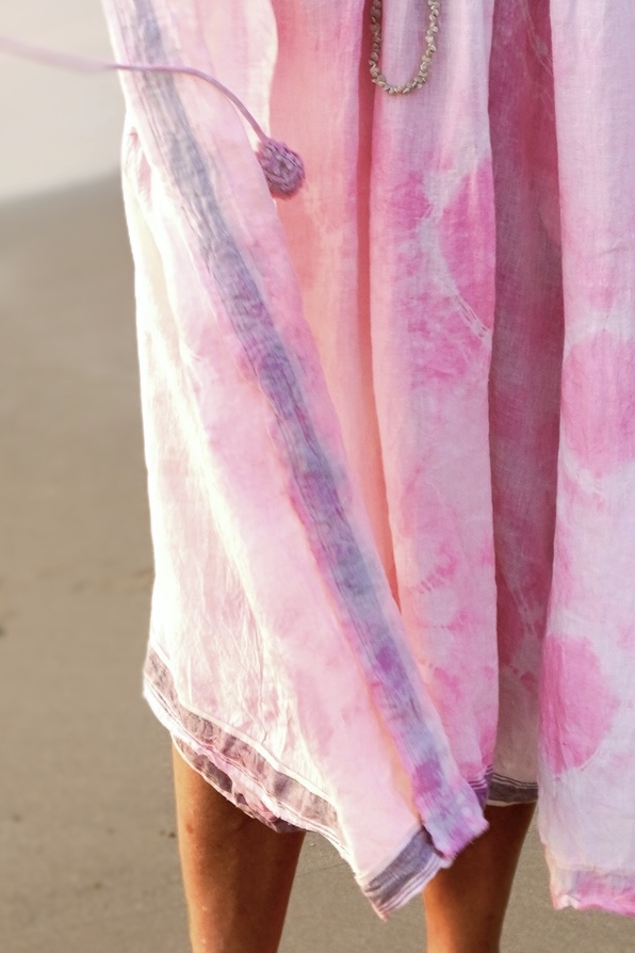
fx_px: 2842
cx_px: 368
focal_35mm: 107
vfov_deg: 18.8
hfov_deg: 12.7
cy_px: 187
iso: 100
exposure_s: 1/250
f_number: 5
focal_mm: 25
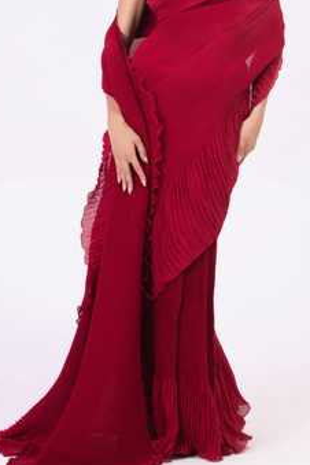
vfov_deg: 16.1
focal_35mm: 127
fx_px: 1640
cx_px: 156
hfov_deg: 10.8
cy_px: 153
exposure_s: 1/125
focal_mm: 82
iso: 320
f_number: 9
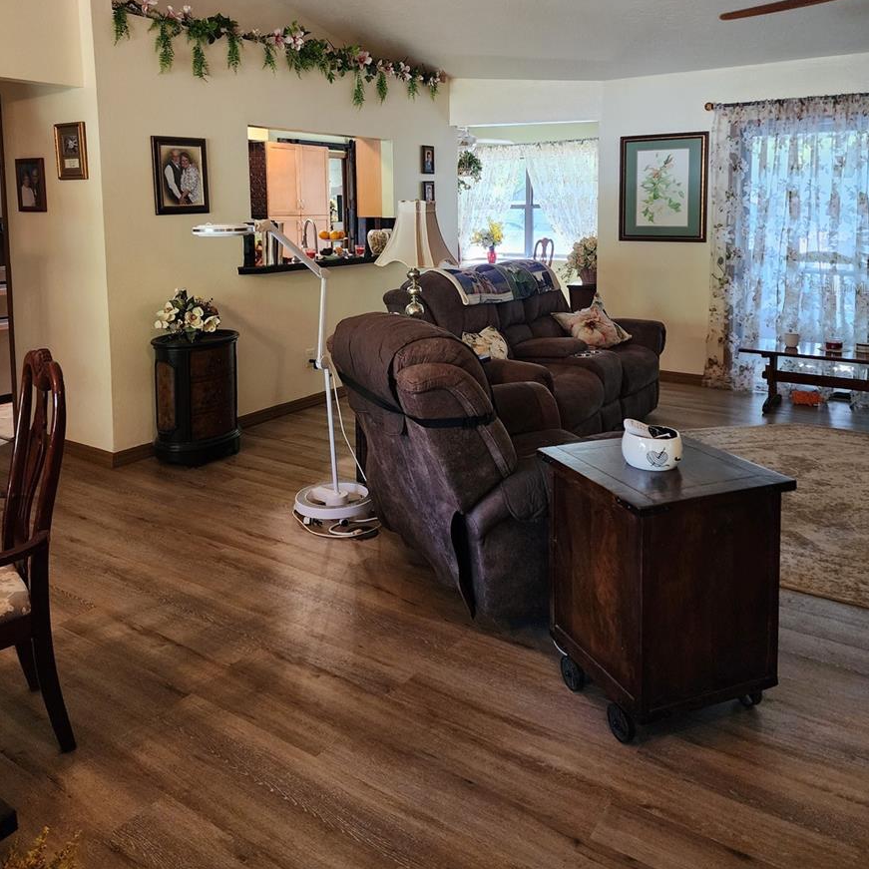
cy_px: 287
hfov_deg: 57.3
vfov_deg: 56.0
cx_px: 432
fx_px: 795
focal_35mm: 28
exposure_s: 1/120
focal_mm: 6.4
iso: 500
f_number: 1.8
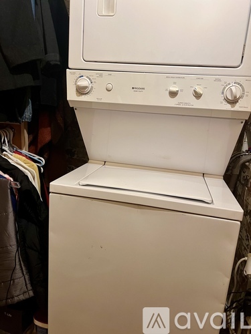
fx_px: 251
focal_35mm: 26
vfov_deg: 67.3
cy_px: 167
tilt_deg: -10.8
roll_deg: -4.3
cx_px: 126
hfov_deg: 53.1
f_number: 1.5
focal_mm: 5.7
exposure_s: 1/60
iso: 320
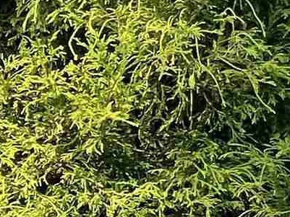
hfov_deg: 3.3
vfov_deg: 2.5
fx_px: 4944
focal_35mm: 590
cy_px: -301
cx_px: 1020
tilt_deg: -1.3
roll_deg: +1.4
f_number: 2.8
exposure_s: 1/99
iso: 50
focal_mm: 9
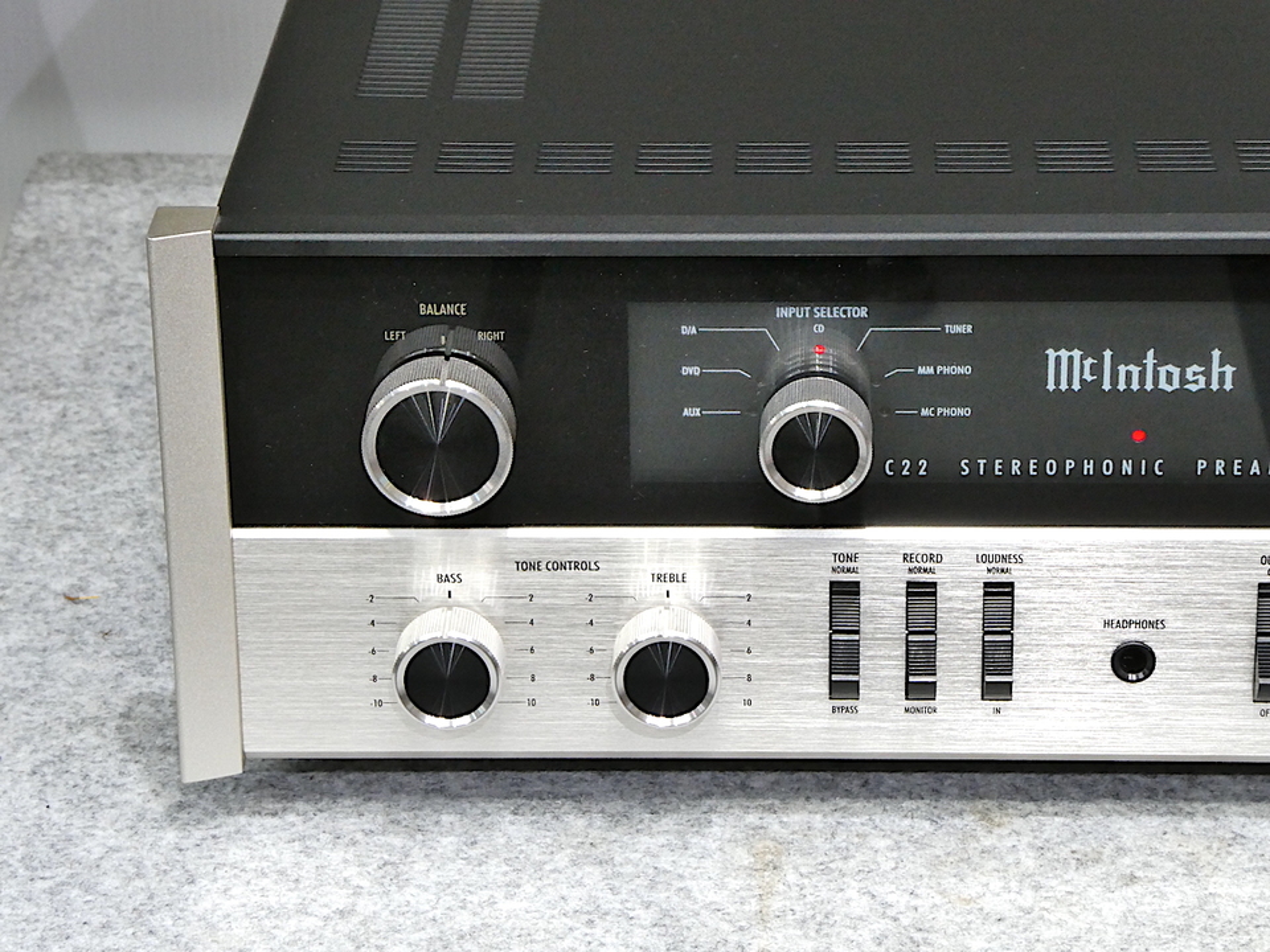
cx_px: 635
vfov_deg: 12.9
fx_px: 4219
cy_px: 476
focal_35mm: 115
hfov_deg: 17.1
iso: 400
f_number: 7.1
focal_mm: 20.6
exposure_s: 1/8
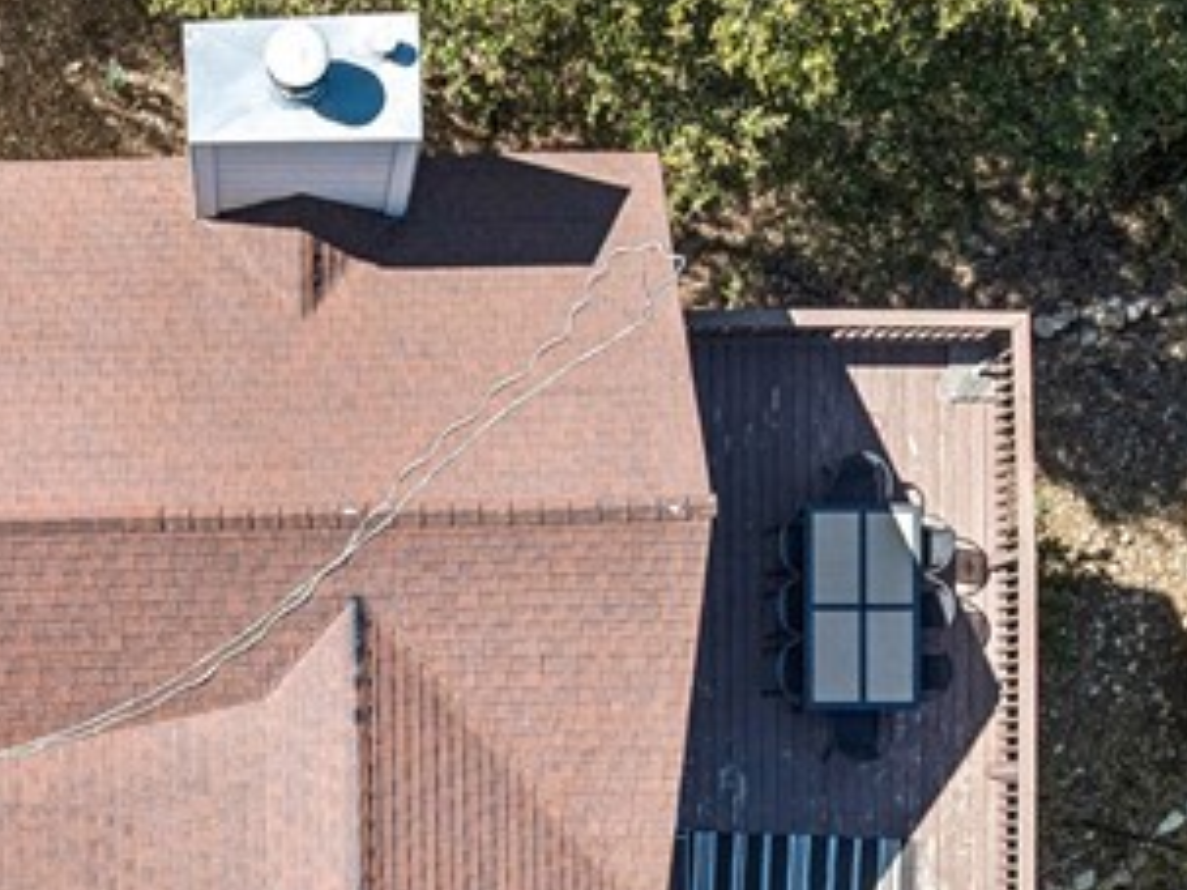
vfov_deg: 17.8
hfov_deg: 23.9
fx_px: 2776
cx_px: 282
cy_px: 859
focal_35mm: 81
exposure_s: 1/30
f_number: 2.8
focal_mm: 12.3
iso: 100
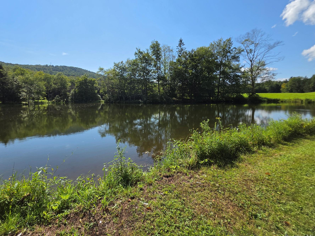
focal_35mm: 15
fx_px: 136
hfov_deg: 97.7
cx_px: 139
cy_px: 105
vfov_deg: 81.4
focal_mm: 2.2
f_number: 1.9
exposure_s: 1/1859
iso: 32
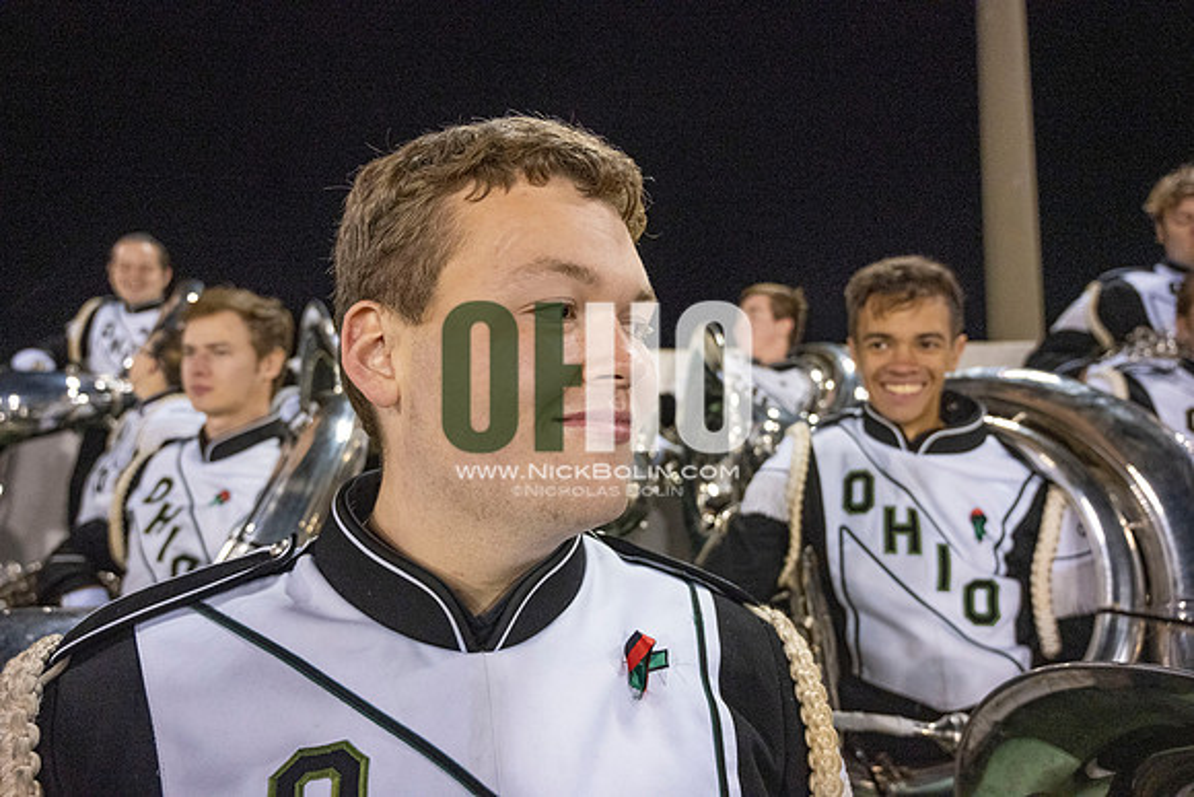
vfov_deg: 53.2
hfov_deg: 73.7
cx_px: 597
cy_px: 398
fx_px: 796
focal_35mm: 24
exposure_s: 1/500
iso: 3200
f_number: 4
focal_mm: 24
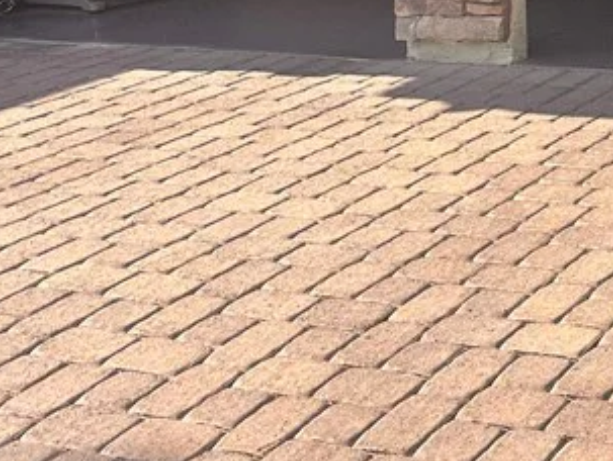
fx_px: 1436
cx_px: 927
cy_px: -233
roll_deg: +0.7
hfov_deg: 20.5
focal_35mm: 81
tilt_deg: -1.5
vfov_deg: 16.6
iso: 80
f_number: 1.78
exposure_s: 1/1845
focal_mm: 6.86
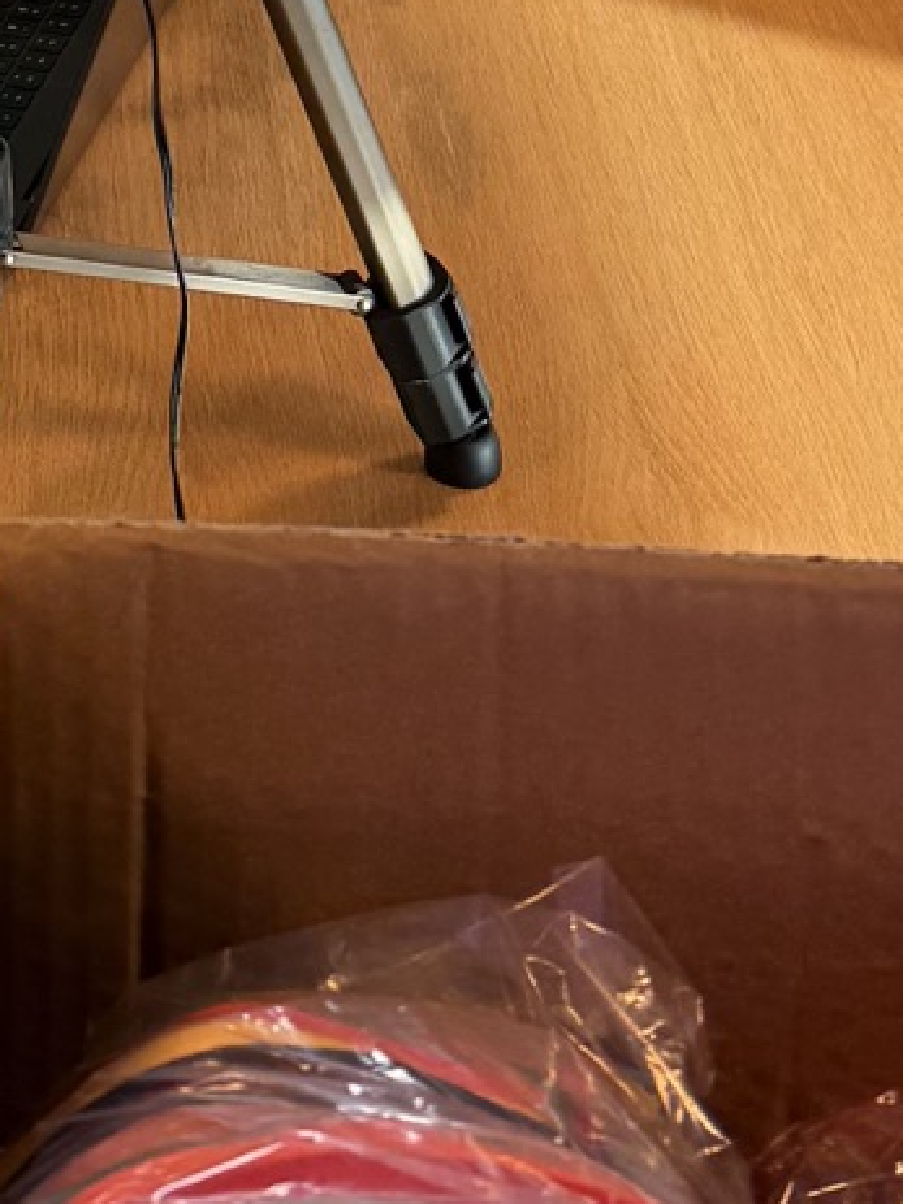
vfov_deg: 15.8
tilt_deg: -19.0
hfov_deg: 12.8
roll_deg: -0.8
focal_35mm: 114
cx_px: -39
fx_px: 3967
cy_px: -627
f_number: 1.78
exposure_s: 1/100
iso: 64
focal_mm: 6.76
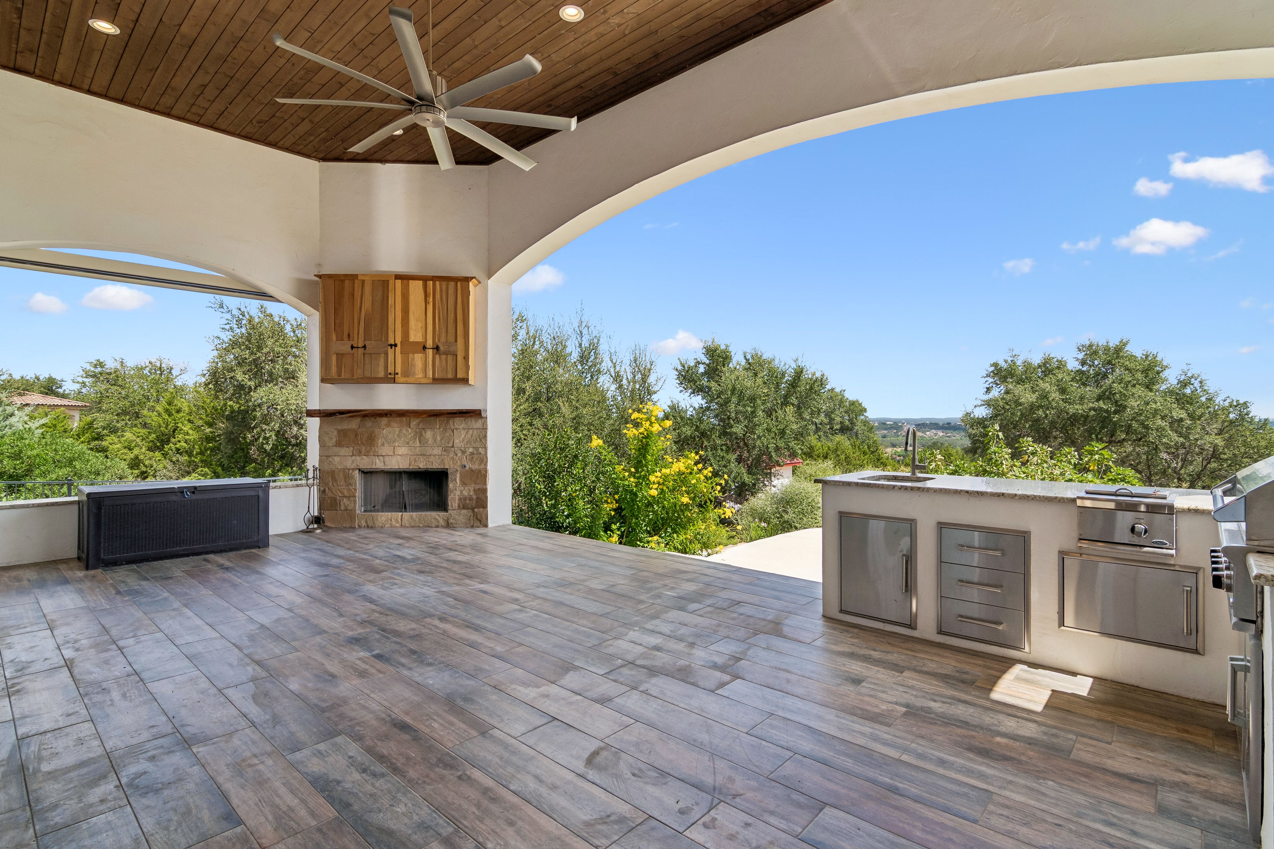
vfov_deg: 73.7
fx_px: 566
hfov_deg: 96.7
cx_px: 637
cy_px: 424
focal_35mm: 16
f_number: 8
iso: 100
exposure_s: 1/200
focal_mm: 11
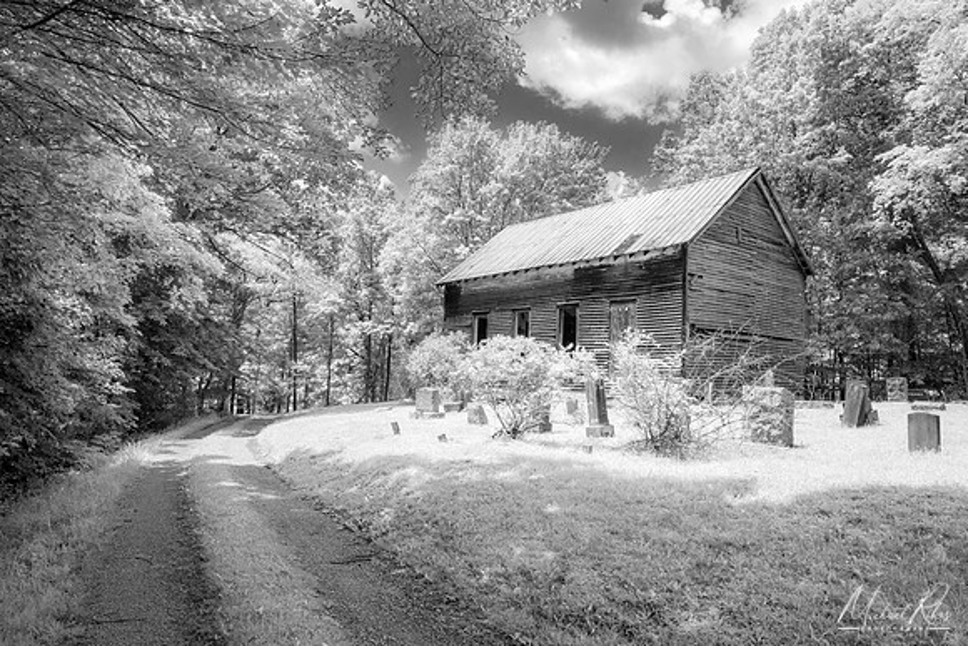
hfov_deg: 73.7
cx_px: 484
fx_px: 645
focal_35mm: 24
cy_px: 323
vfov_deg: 53.2
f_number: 13
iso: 100
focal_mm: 16
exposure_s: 1/60
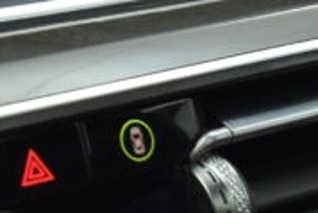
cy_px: -99
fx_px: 1204
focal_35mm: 136
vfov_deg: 9.8
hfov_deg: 13.5
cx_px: -248
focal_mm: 21
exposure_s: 1/100
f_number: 3.8
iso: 1600
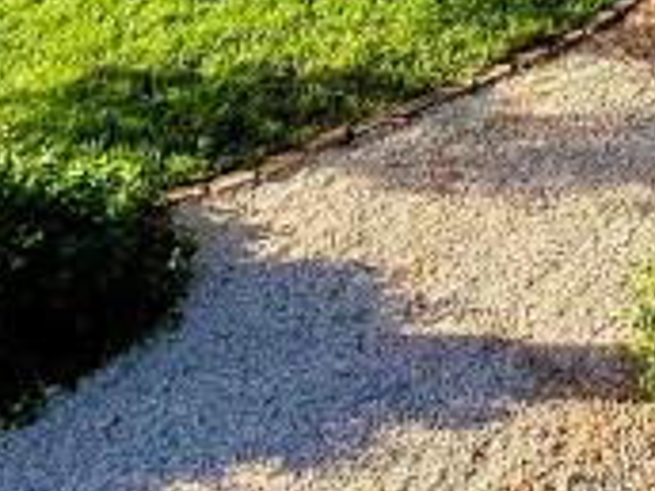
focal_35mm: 65
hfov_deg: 26.6
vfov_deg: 18.9
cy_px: -316
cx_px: 777
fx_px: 1230
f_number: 2.2
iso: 64
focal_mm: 2.22
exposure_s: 1/262
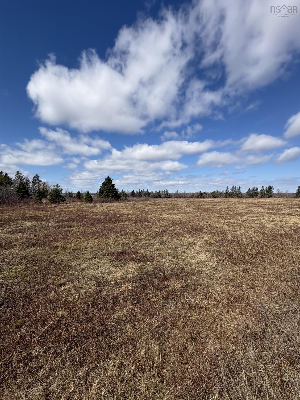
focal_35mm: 14
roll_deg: +0.4
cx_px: 150
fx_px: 162
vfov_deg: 102.1
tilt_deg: -1.9
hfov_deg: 85.7
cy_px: 200
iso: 50
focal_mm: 2.22
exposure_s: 1/2770
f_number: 2.2
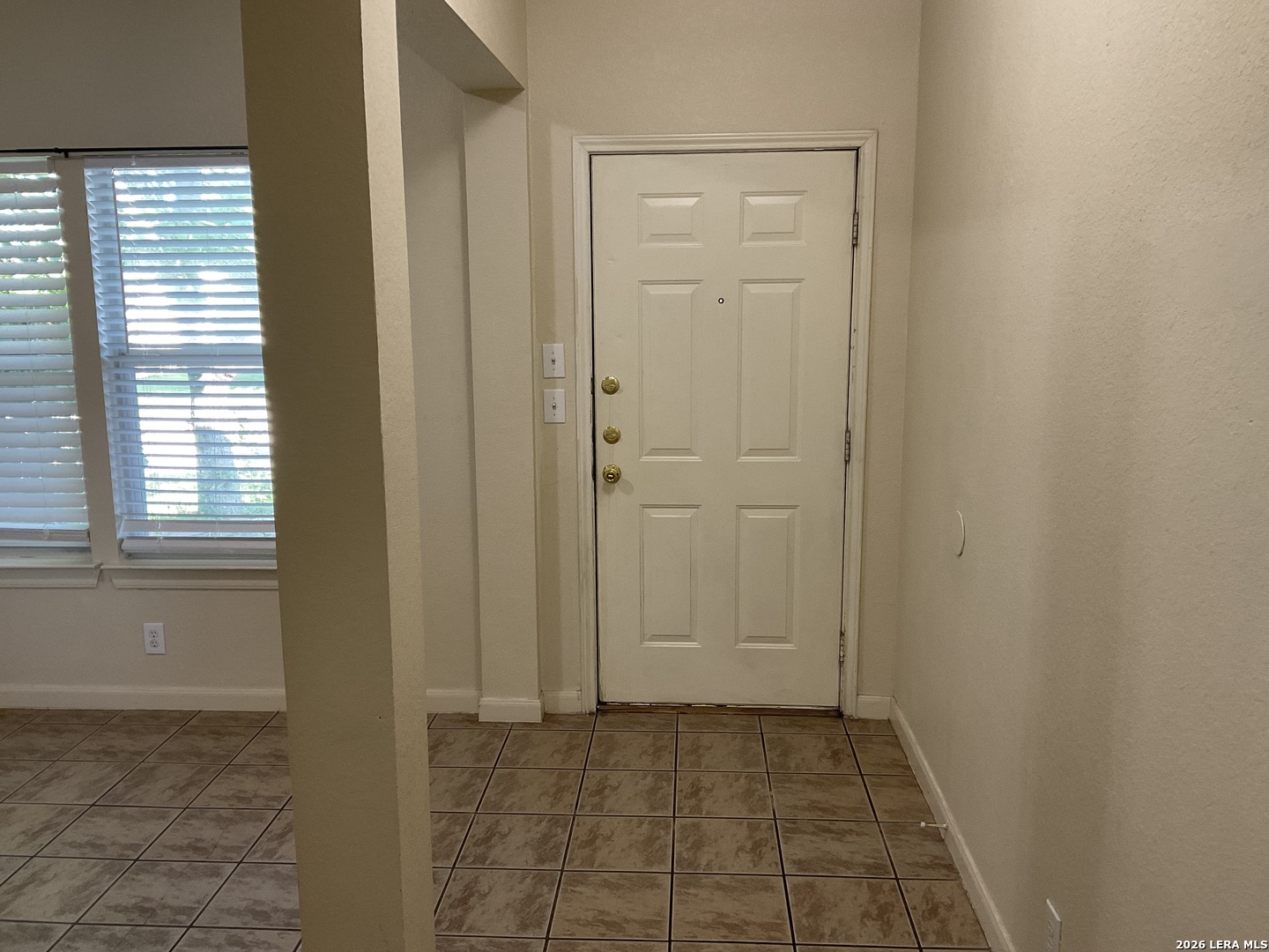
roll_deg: -0.5
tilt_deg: -10.1
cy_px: 476
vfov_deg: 48.2
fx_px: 1063
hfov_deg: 61.7
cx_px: 634
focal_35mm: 29
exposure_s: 1/60
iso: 100
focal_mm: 3
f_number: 1.8
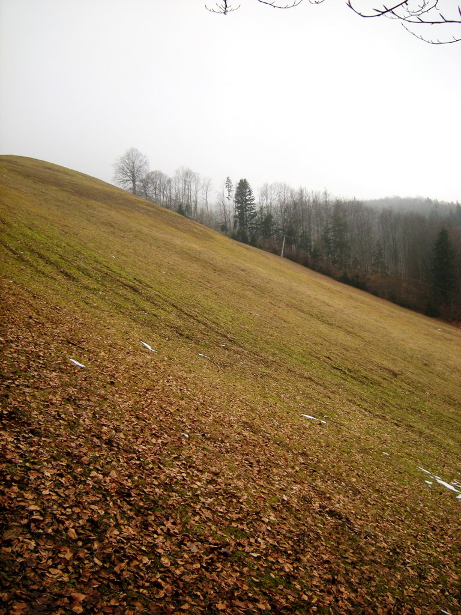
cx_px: 230
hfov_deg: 49.7
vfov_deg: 63.4
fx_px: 497
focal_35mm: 28
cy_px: 308
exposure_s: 1/312
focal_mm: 4.7
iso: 64
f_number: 2.8
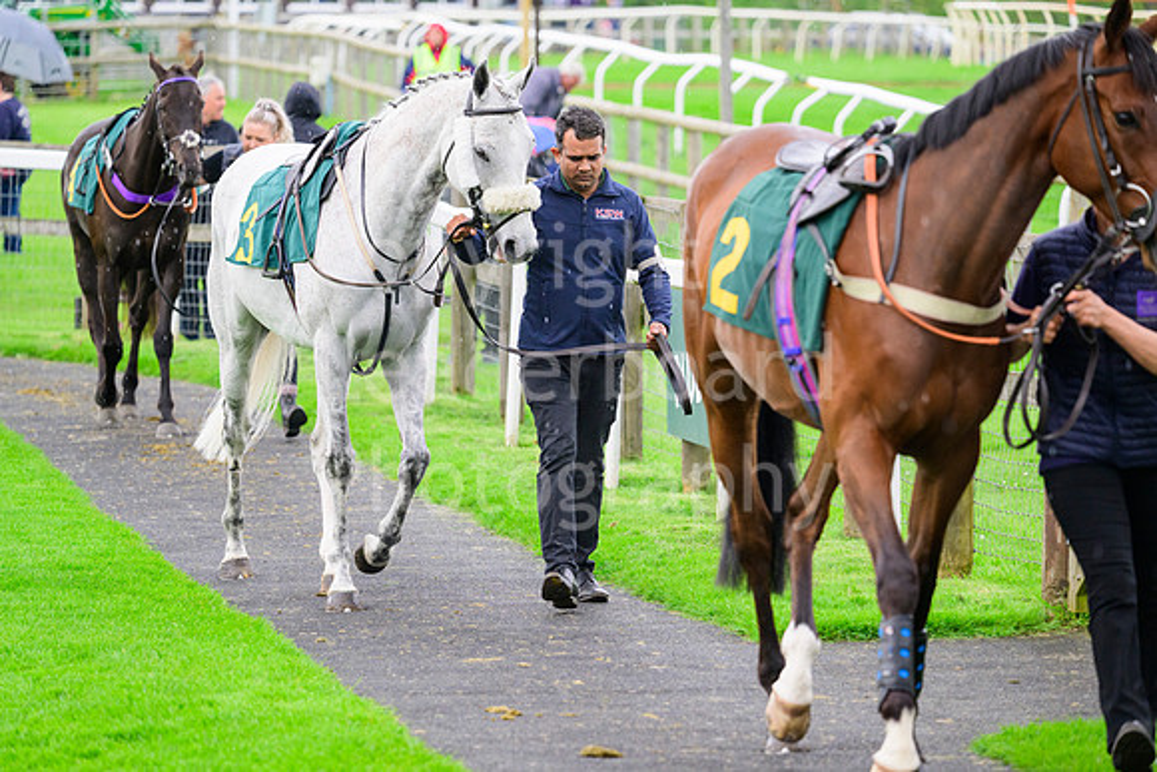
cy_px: 386
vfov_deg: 6.2
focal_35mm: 220
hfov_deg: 9.4
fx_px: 7072
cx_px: 578
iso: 1600
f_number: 5.6
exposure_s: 1/640
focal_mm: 220
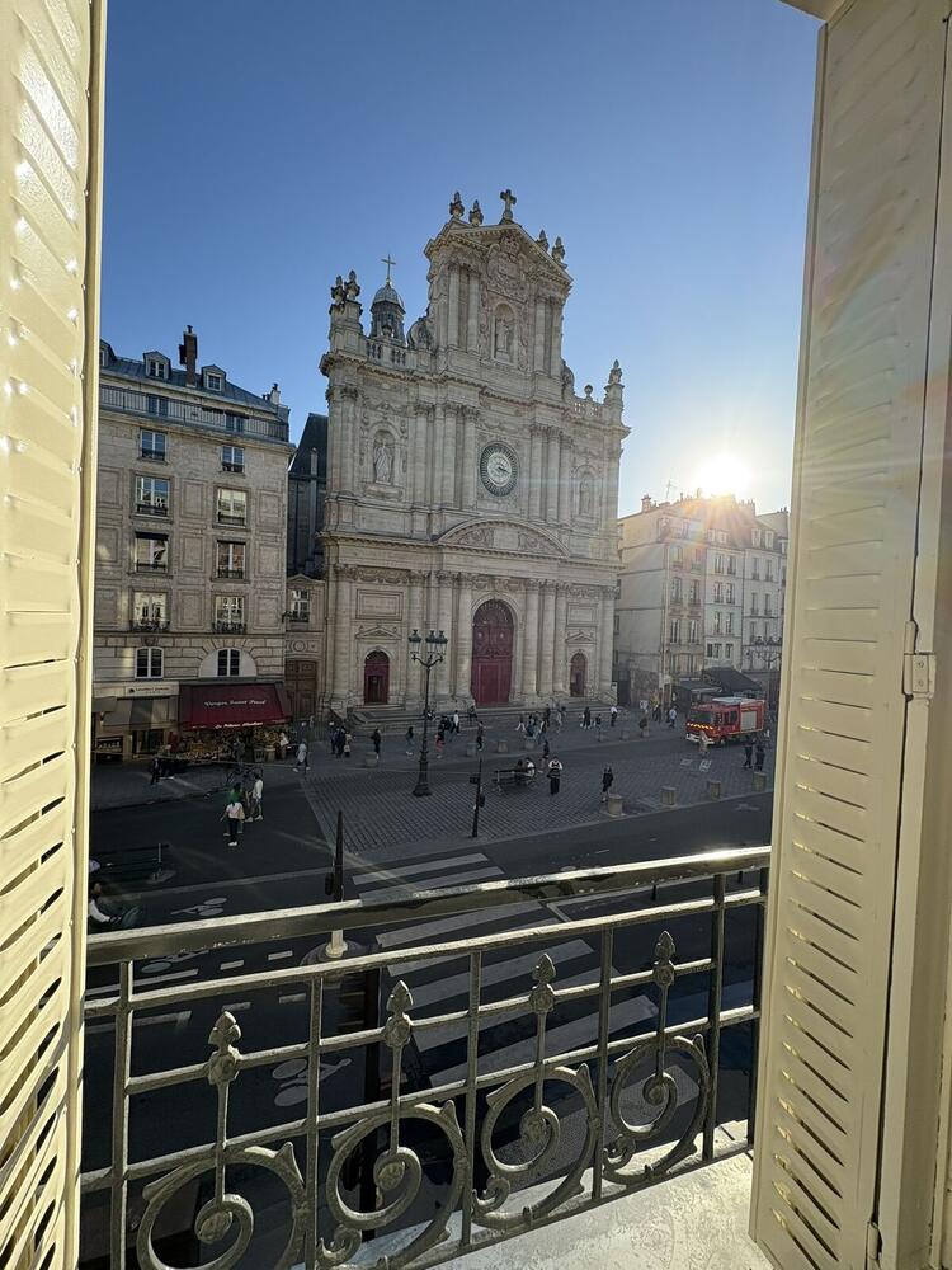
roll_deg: -1.1
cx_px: 476
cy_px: 635
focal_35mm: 14
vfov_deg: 102.1
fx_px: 513
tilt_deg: -1.5
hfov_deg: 85.7
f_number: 2.2
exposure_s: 1/763
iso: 64
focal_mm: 2.22
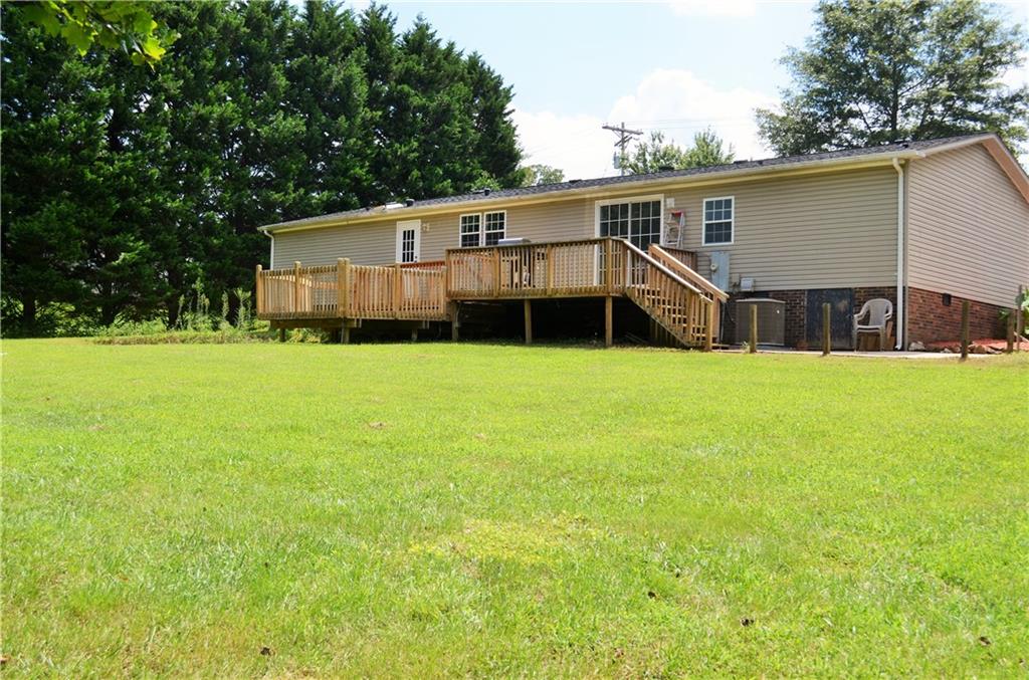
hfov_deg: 53.3
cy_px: 340
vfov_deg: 36.7
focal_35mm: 36
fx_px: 1026
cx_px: 514
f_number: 8
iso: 110
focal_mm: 24
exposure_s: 1/250
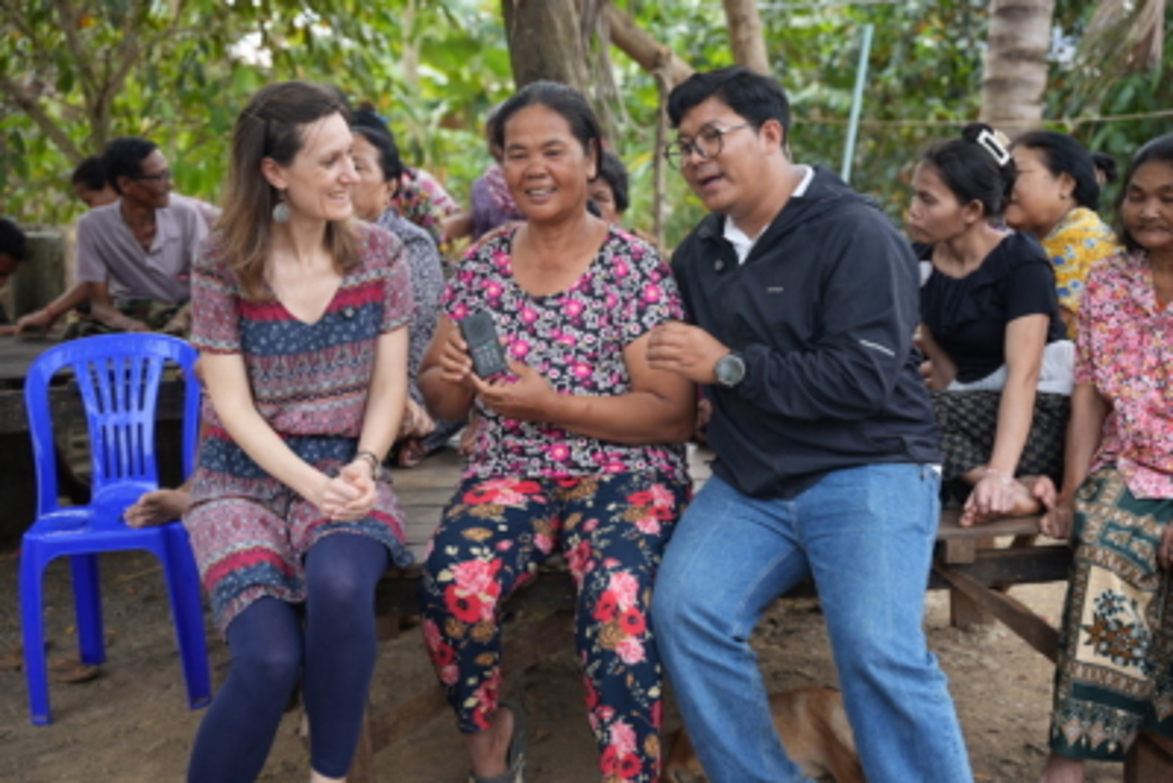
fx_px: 1613
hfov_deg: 40.0
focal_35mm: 50
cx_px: 586
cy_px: 392
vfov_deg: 27.3
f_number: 2.8
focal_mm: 49.5
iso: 125
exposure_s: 1/160
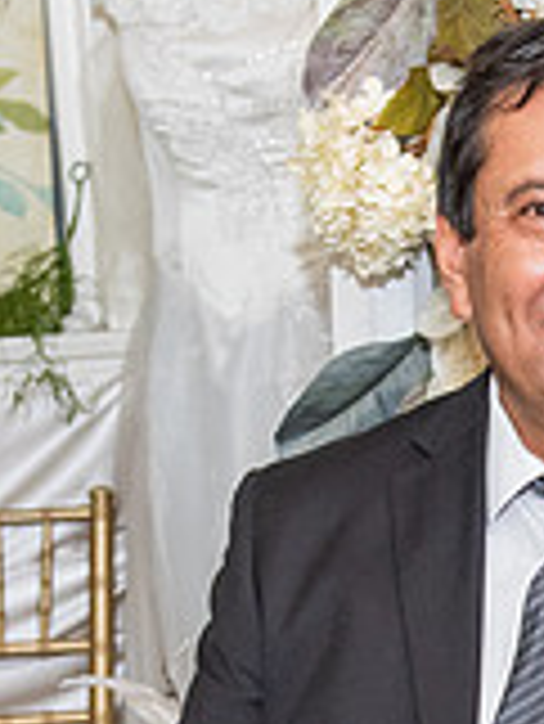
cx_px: 656
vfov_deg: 11.3
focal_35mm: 171
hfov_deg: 8.6
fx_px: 3578
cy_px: 881
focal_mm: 42
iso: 1600
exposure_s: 1/125
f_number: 4.5
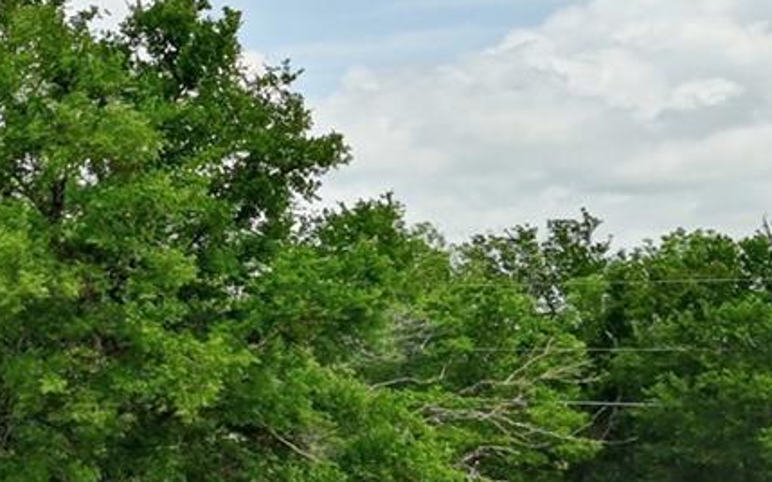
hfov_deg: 17.0
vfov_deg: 17.8
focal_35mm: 73
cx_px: -902
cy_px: 342
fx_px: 1536
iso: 200
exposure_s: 1/160
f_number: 14
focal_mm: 15
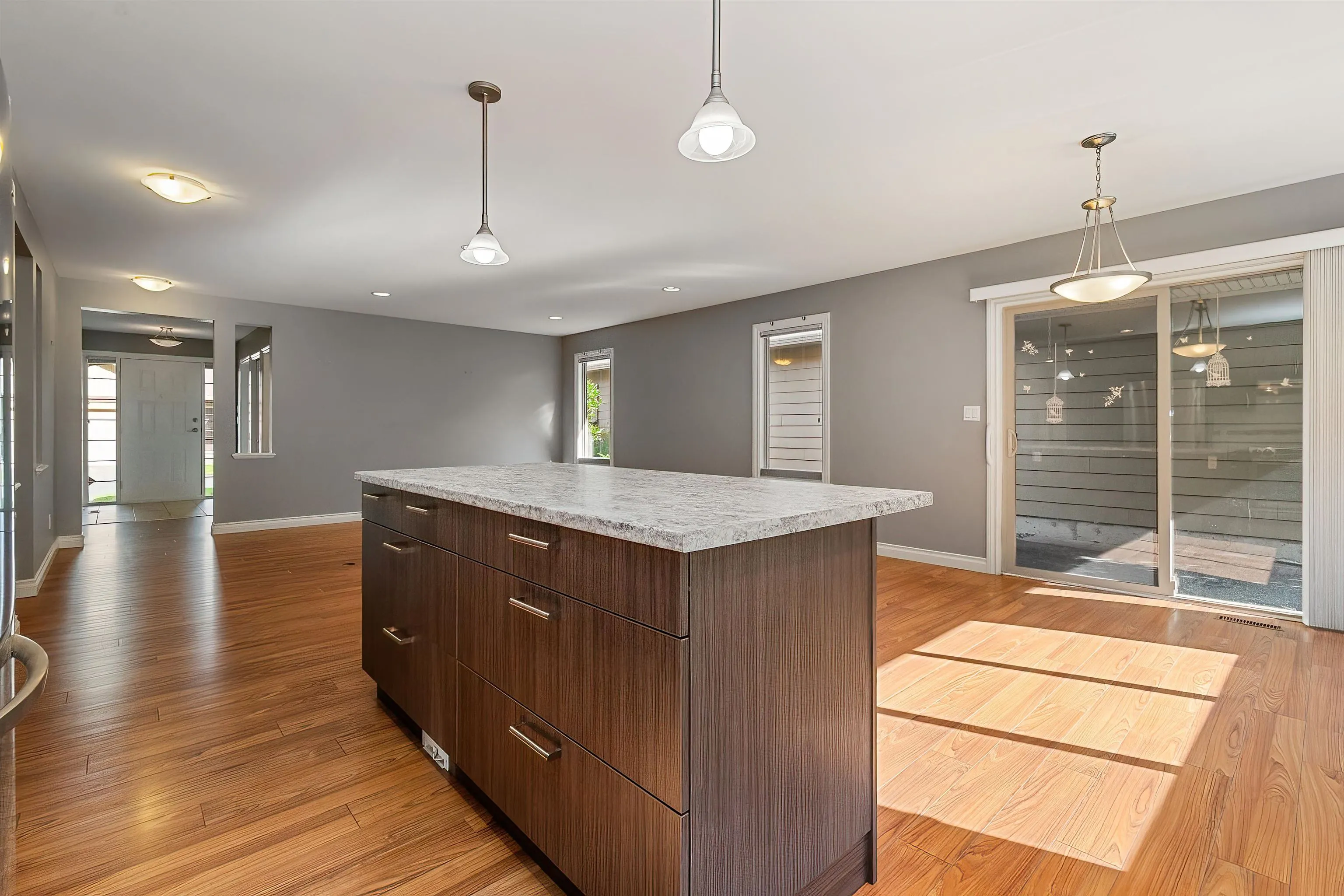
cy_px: 448
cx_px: 672
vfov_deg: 77.3
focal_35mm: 15
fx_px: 560
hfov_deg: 100.4
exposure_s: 1/100
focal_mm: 10
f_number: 10
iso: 320
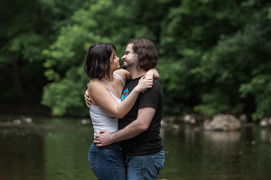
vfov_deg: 8.2
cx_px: 137
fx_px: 1265
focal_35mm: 168
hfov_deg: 12.2
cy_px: 87
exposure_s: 1/400
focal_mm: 160
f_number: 4
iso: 1600
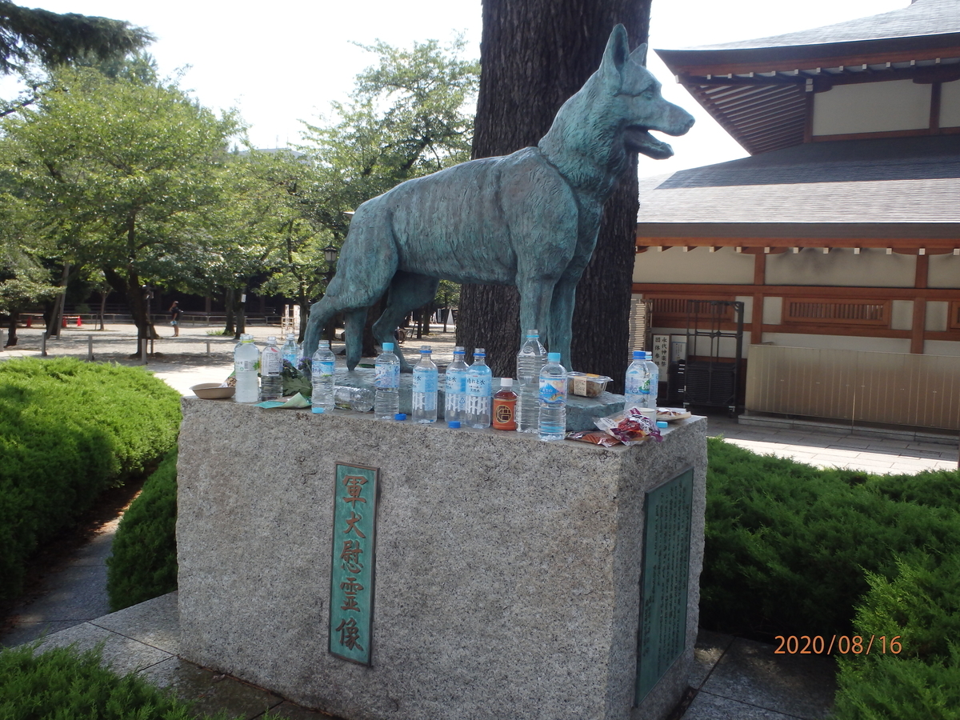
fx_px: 777
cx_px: 480
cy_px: 360
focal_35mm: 28
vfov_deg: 49.7
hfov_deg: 63.4
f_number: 3.9
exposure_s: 1/400
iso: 125
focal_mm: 5
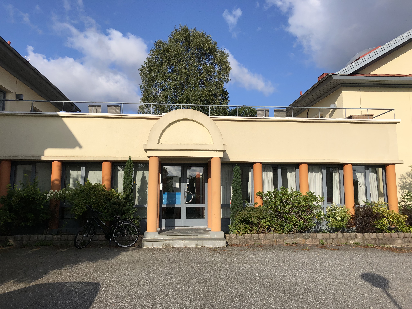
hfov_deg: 63.4
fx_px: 333
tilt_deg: +8.2
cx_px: 206
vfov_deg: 49.7
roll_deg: -0.1
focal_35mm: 28
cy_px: 154
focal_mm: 4
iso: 20
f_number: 1.8
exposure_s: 1/2825
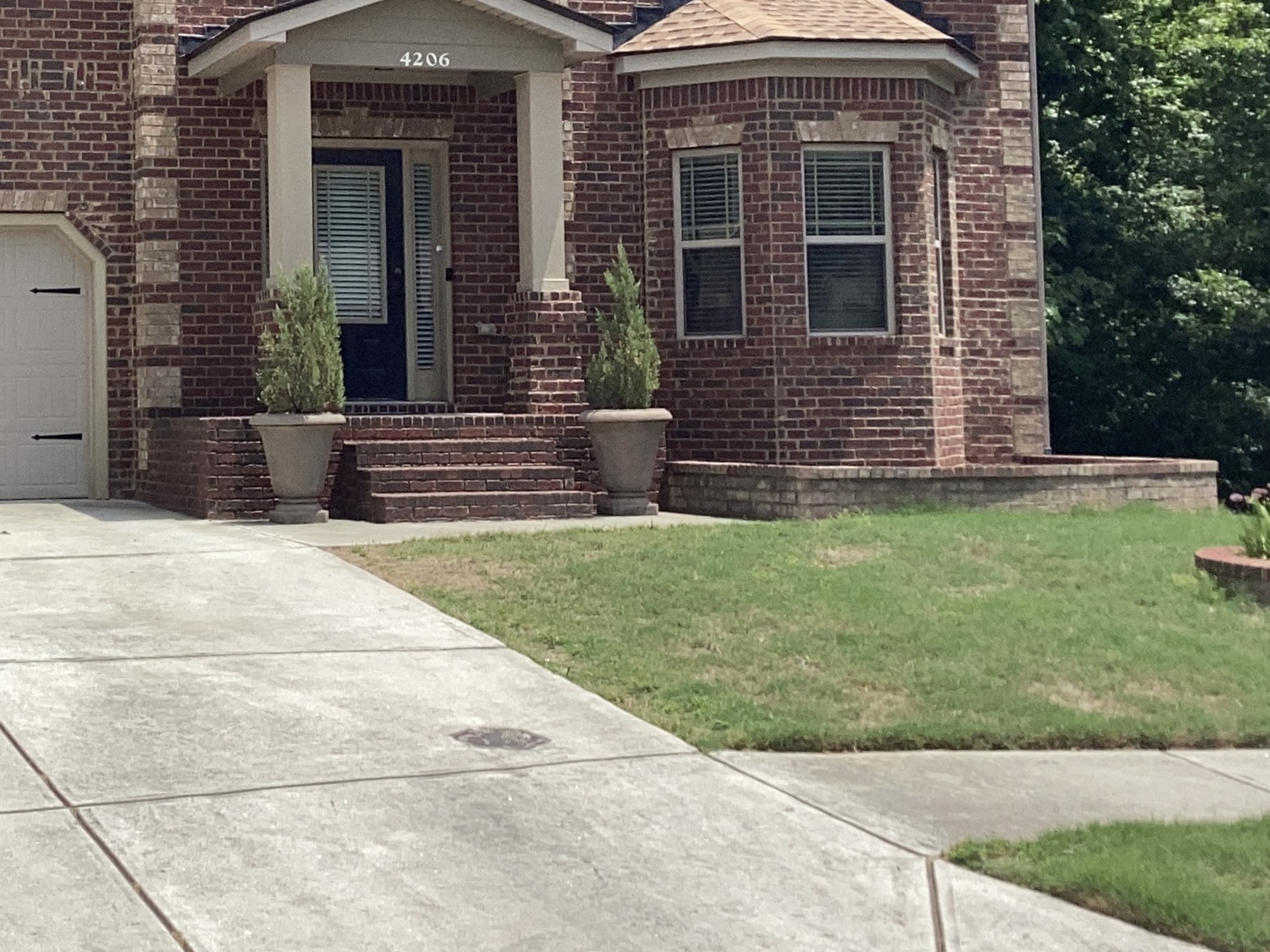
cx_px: 196
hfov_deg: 31.1
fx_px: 2201
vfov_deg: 24.2
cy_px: 266
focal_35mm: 60
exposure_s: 1/1456
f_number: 2.4
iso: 25
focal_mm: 3.3
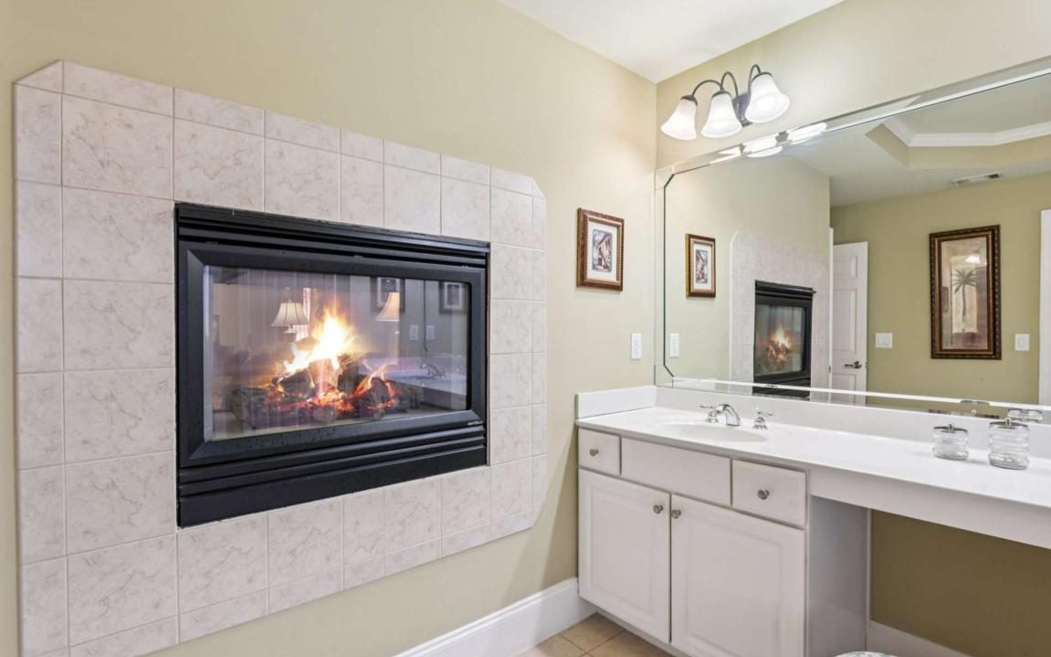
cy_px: 336
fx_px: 487
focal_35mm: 17
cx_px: 533
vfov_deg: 68.0
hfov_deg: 94.4
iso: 200
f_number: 8
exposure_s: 1/30
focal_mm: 16
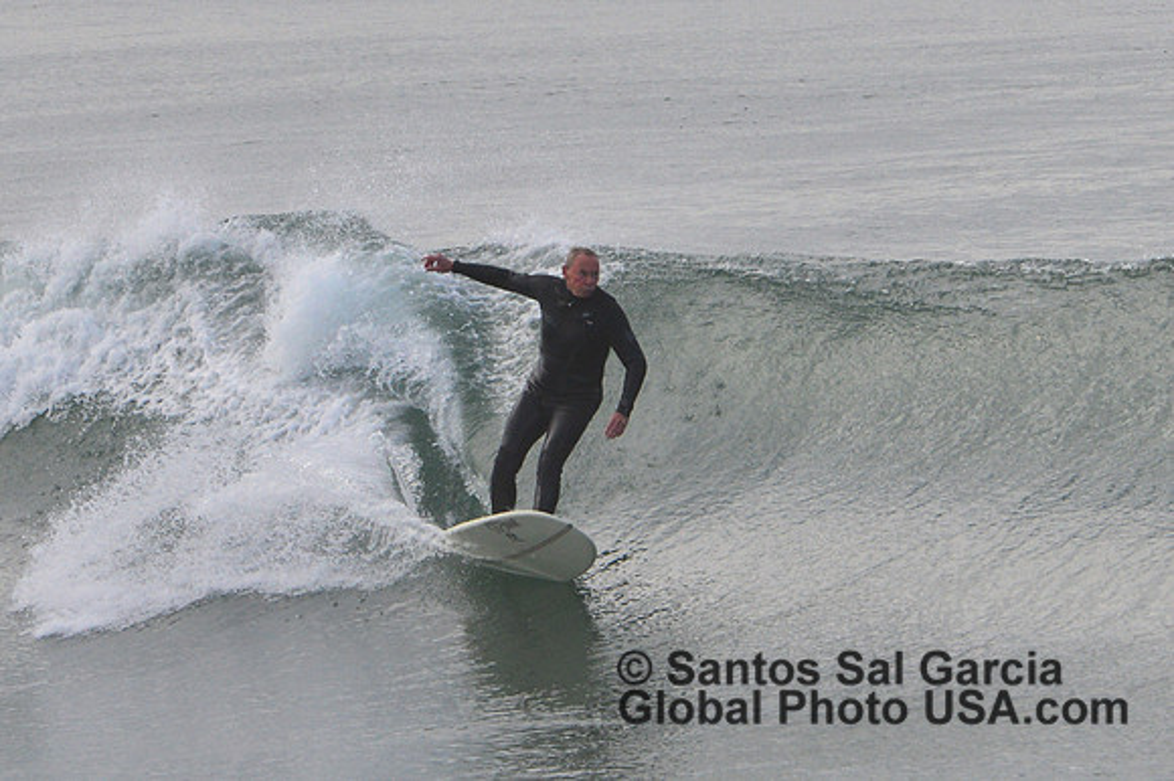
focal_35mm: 550
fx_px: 17925
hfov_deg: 3.8
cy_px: 390
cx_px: 587
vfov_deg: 2.5
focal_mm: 550
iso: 1250
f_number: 13
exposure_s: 1/800
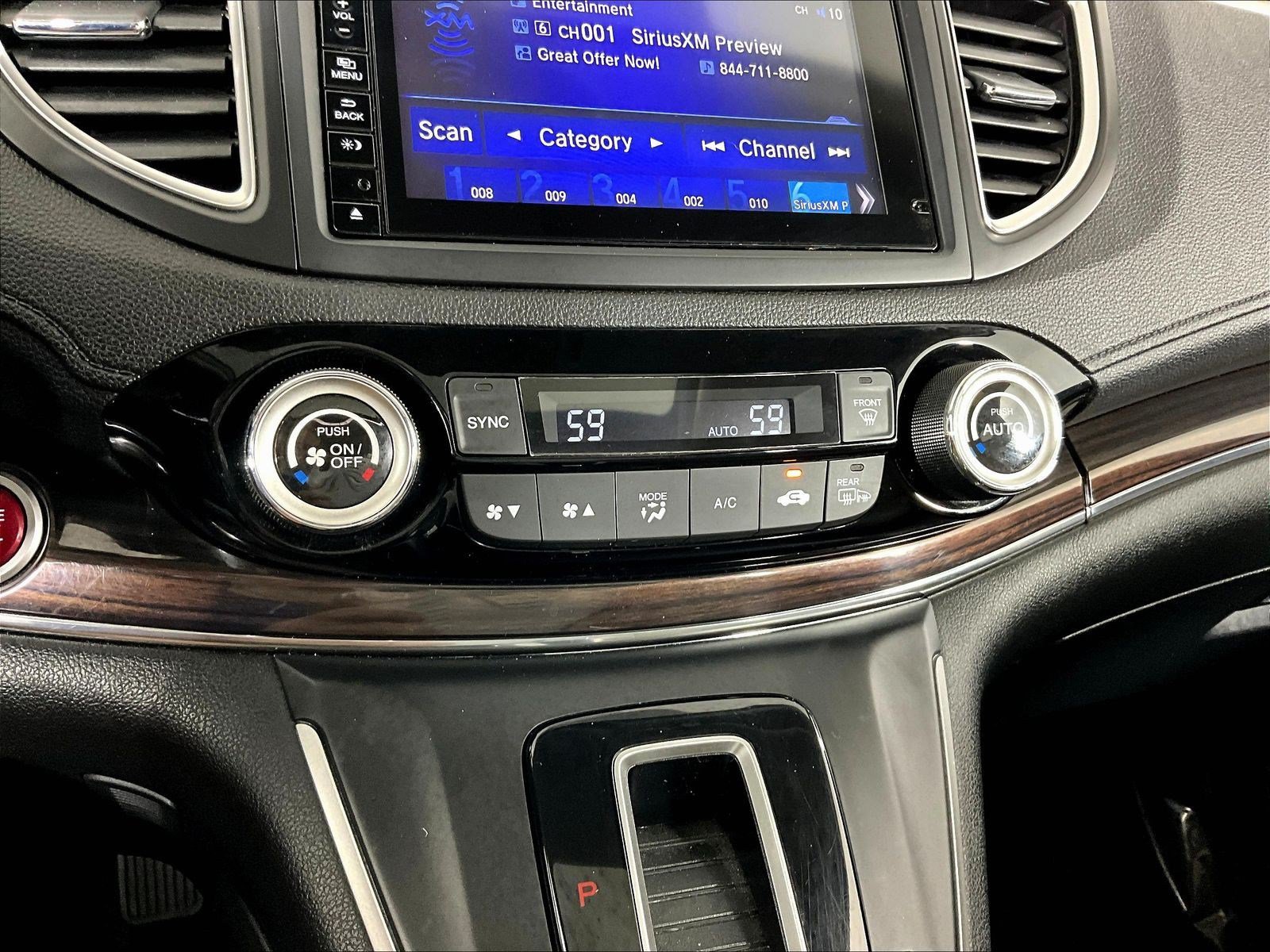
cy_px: 476
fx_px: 1064
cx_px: 635
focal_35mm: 29
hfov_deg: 61.7
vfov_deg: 48.2
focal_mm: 3
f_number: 1.8
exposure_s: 1/45
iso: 320
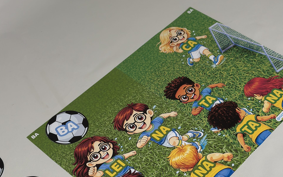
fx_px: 524
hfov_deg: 30.2
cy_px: 138
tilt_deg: -53.0
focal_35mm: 68
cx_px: 141
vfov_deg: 19.0
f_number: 1.78
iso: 80
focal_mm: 6.86
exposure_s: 1/227
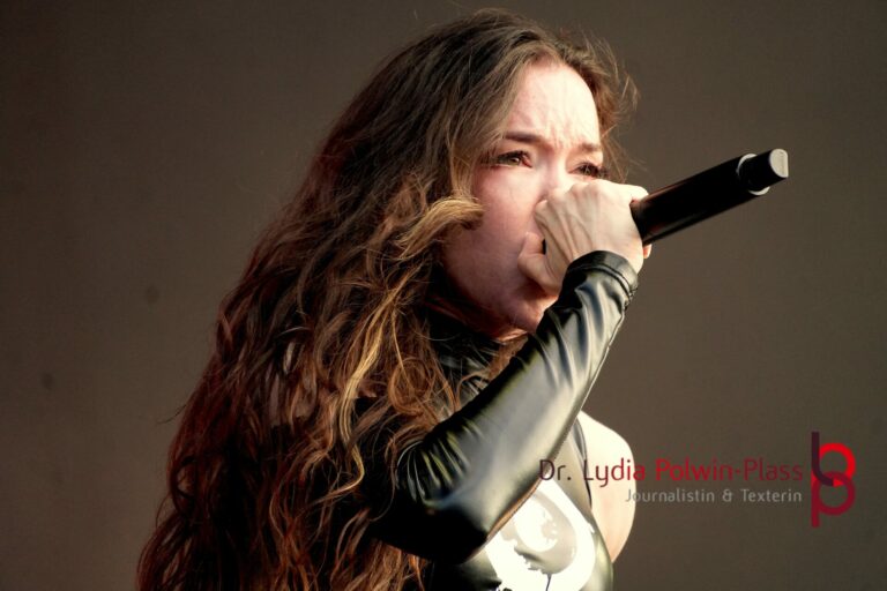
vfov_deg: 3.1
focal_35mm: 450
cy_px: 296
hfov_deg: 4.6
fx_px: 11087
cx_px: 444
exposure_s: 1/500
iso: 2000
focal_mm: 300
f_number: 6.3
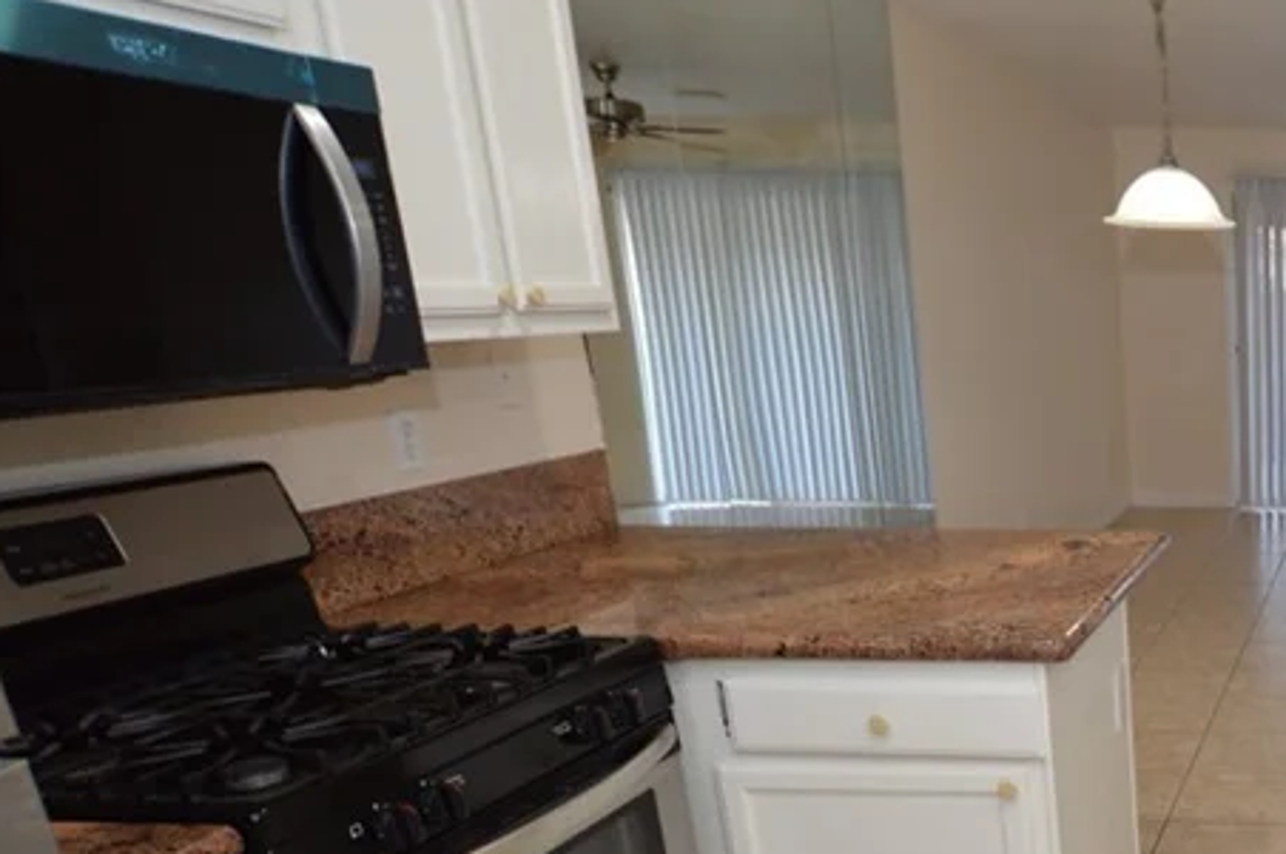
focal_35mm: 34
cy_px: 771
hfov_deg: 43.8
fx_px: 1213
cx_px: 1397
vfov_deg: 36.3
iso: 400
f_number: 4
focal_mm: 10
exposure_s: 1/60
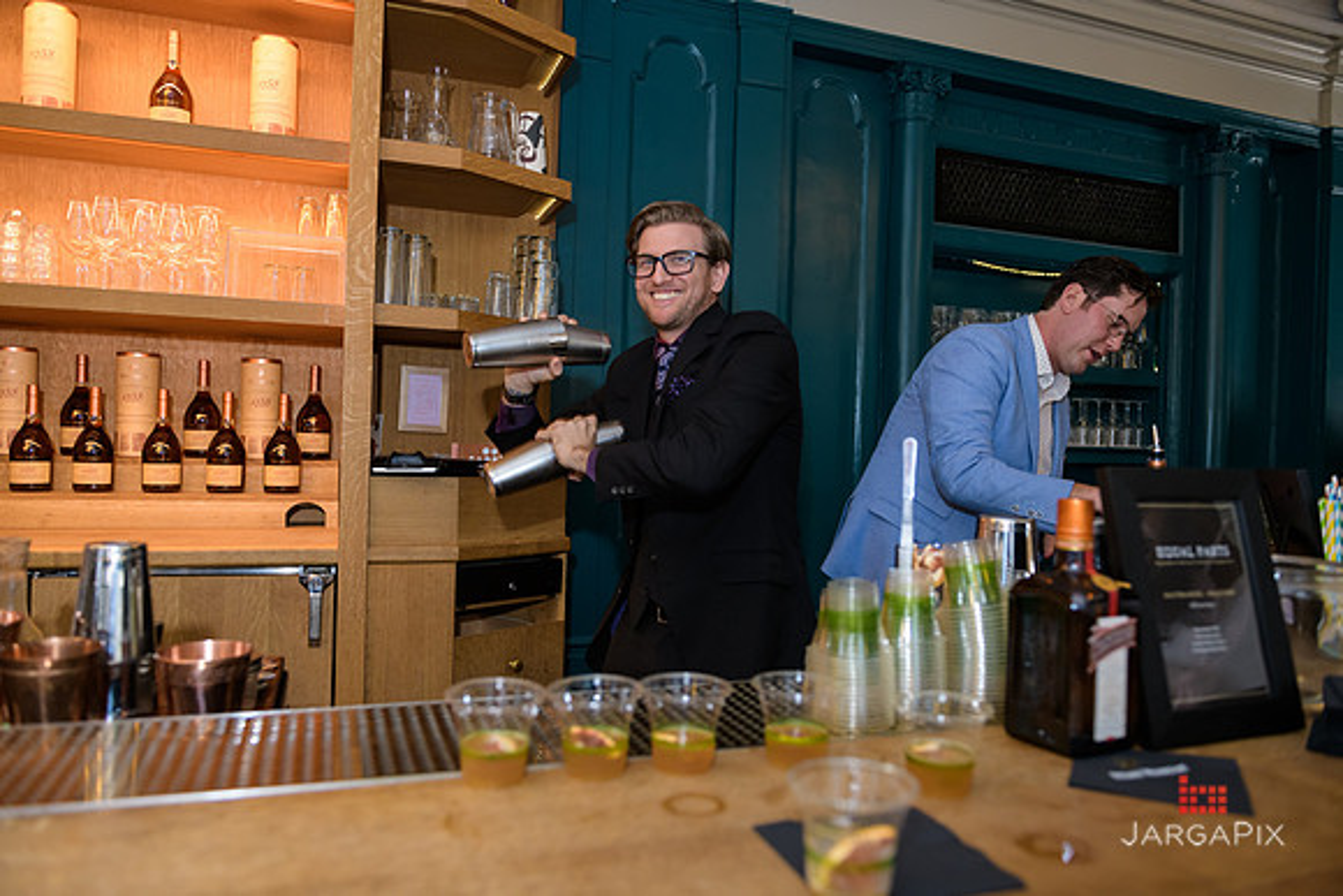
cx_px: 672
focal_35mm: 26
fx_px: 970
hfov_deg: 69.4
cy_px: 448
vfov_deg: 49.6
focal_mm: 26
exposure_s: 1/125
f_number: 3.2
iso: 1000
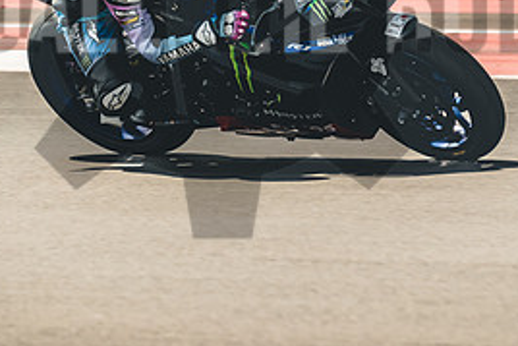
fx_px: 10581
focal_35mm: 735
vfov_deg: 1.9
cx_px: 222
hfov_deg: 2.8
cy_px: 3
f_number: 5
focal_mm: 226.6
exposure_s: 1/1600
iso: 640
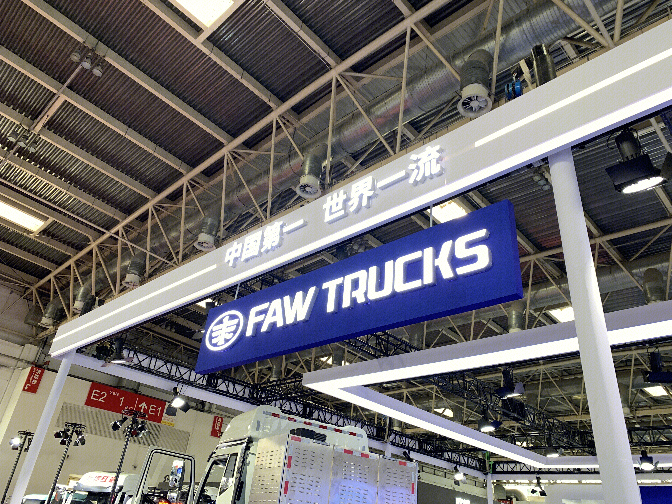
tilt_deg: +30.5
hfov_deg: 67.3
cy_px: 252
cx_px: 336
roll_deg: -7.0
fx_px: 505
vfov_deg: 53.1
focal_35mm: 26
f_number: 1.8
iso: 80
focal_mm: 4.25
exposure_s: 1/100
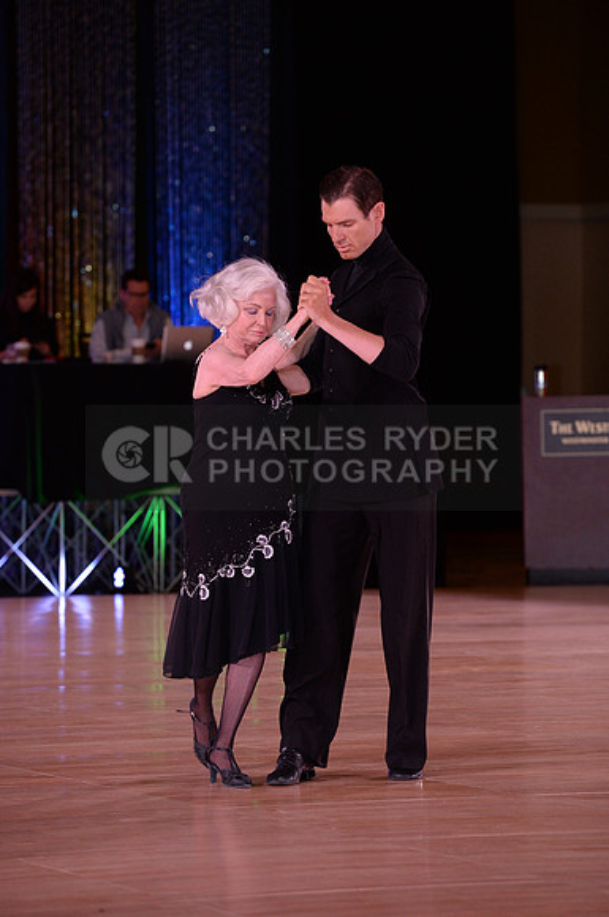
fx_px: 4454
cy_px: 458
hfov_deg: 7.8
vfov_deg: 11.8
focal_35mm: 175
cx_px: 304
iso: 2000
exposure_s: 1/250
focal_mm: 175
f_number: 4.5
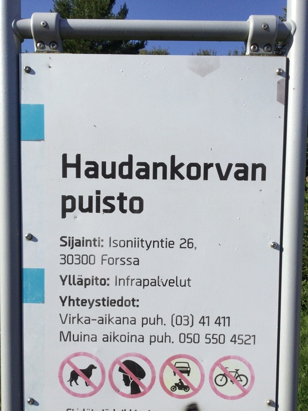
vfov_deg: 58.4
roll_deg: -0.1
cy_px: 206
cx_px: 154
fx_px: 368
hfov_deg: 45.4
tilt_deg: -4.4
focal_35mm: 31
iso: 25
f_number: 2.4
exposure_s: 1/1812
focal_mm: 3.3
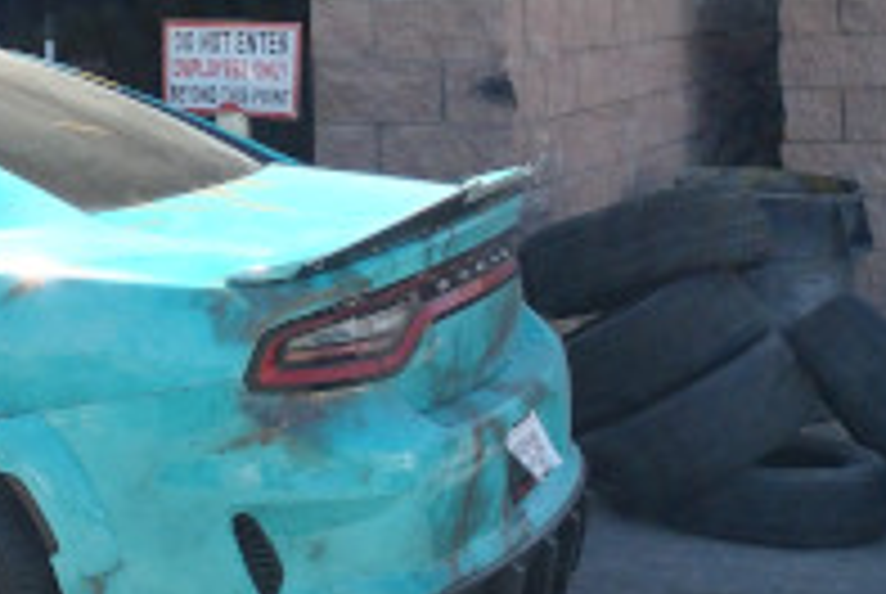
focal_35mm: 91
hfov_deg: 20.4
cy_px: -40
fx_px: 2243
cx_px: -279
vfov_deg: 14.8
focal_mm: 4.71
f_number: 1.7
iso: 100
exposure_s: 1/1442
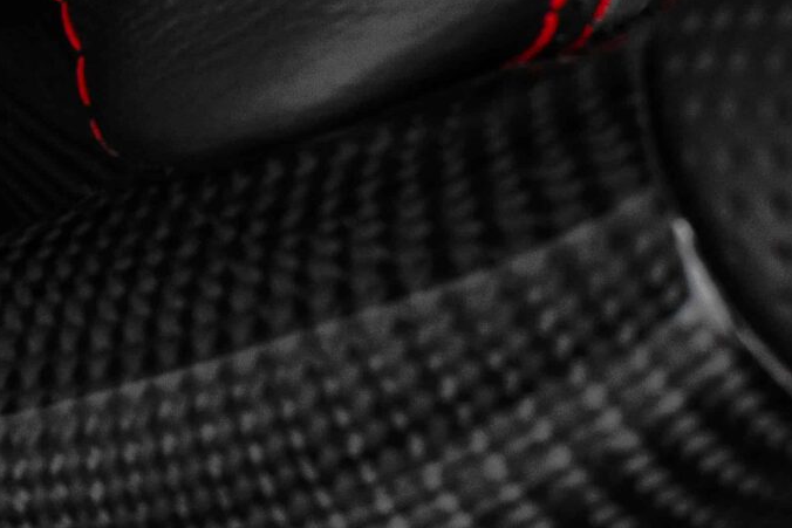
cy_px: 1
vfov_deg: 6.9
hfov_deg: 10.0
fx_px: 4376
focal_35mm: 199
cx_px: -457
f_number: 6.3
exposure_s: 1/125
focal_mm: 35
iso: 500
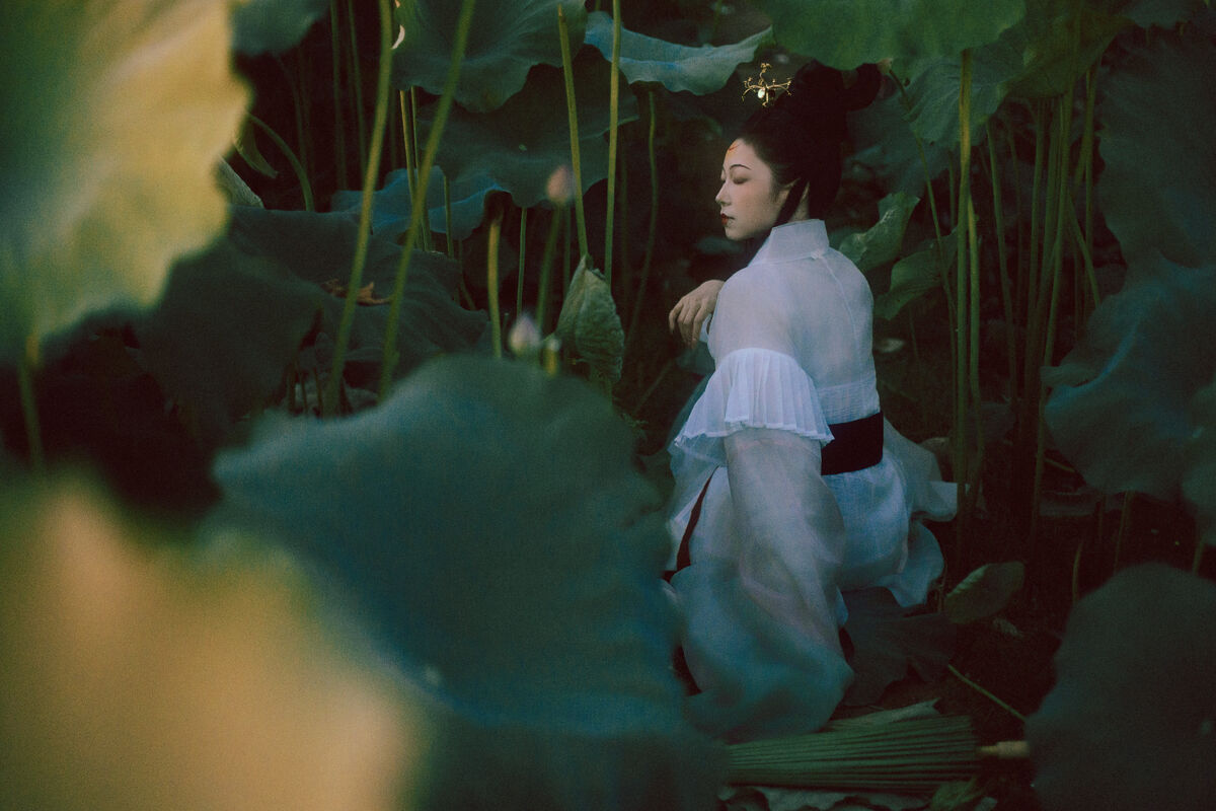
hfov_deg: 39.6
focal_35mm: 50
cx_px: 608
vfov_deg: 27.0
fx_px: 1689
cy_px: 406
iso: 4000
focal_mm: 50
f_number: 1.8
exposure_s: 1/160
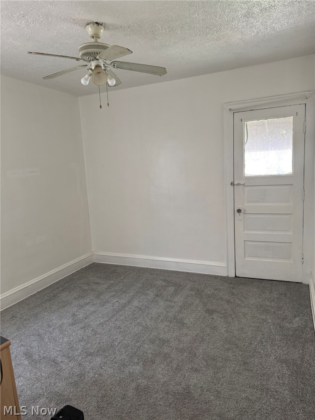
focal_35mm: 24
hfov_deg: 56.8
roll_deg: +3.0
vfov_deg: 71.6
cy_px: 210
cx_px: 158
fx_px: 291
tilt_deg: -8.7
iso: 200
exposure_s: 1/121
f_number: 1.78
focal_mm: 6.76
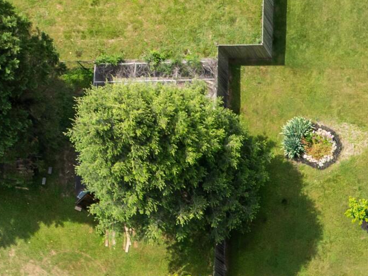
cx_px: 599
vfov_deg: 12.5
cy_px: 527
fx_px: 1127
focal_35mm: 106
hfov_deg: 16.4
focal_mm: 12.29
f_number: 2.8
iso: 100
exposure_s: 1/30
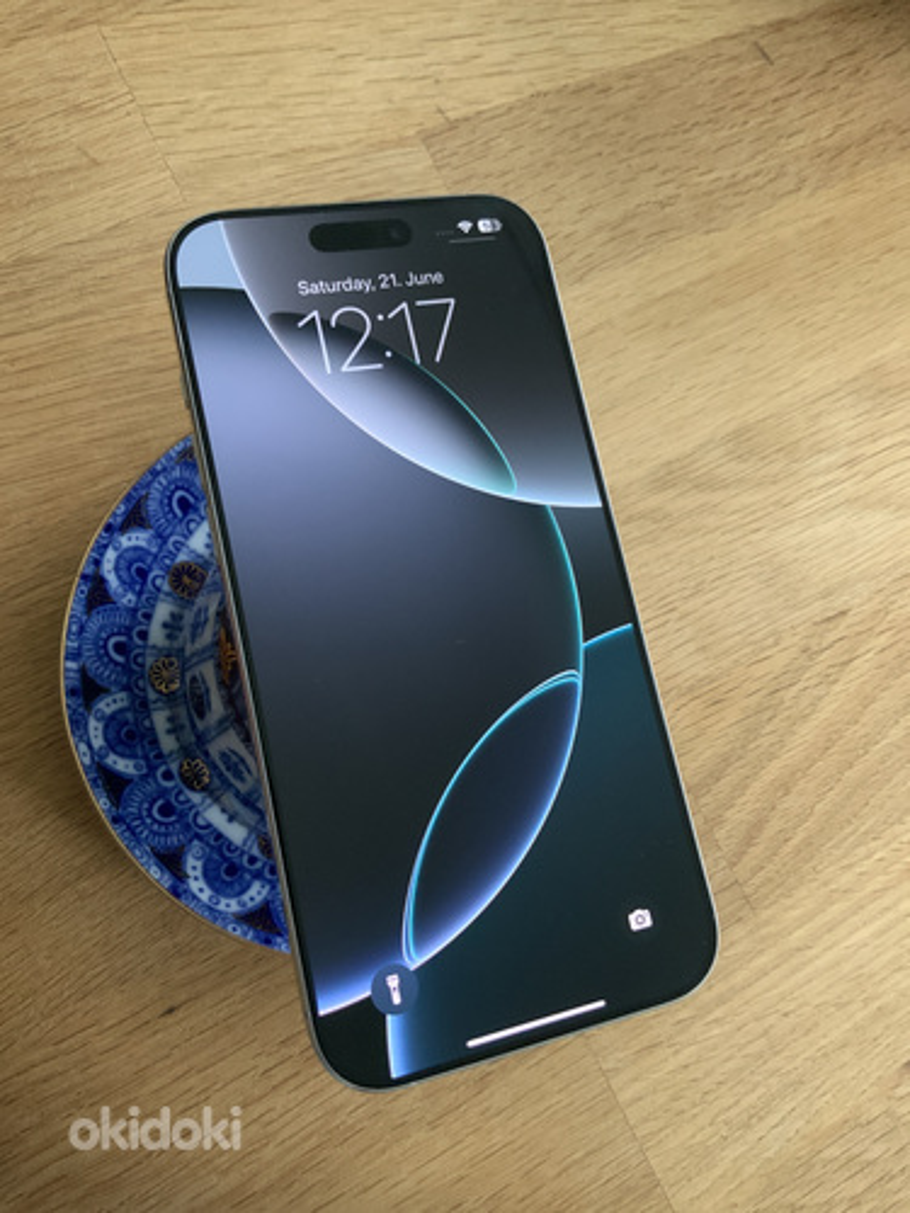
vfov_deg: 61.7
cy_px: 606
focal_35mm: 29
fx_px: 1016
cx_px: 455
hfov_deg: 48.2
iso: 250
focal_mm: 3
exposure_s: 1/60
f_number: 1.8
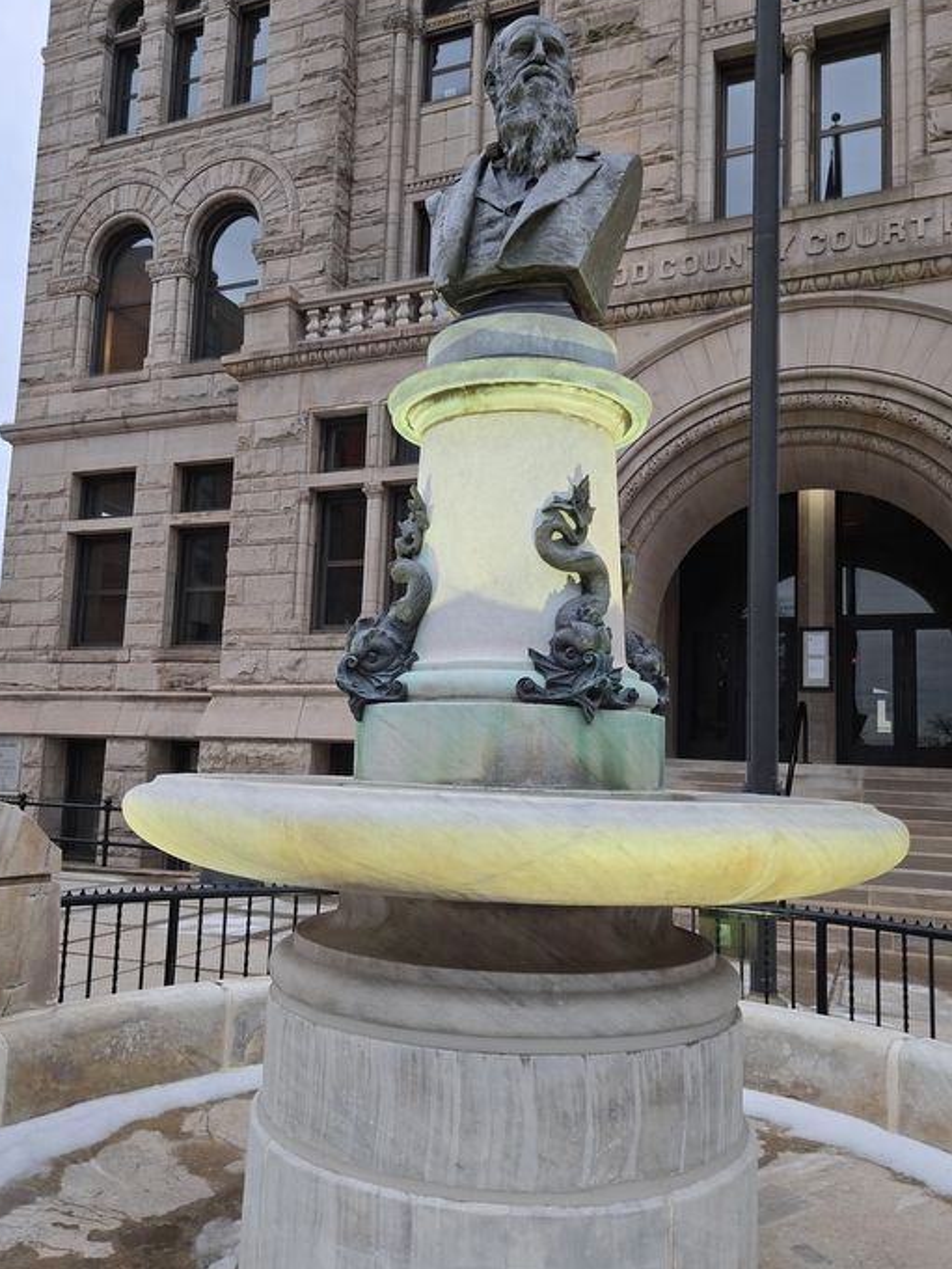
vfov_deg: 65.3
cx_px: 469
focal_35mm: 27
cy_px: 662
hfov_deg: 51.4
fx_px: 990
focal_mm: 5.4
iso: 100
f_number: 1.8
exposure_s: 1/120
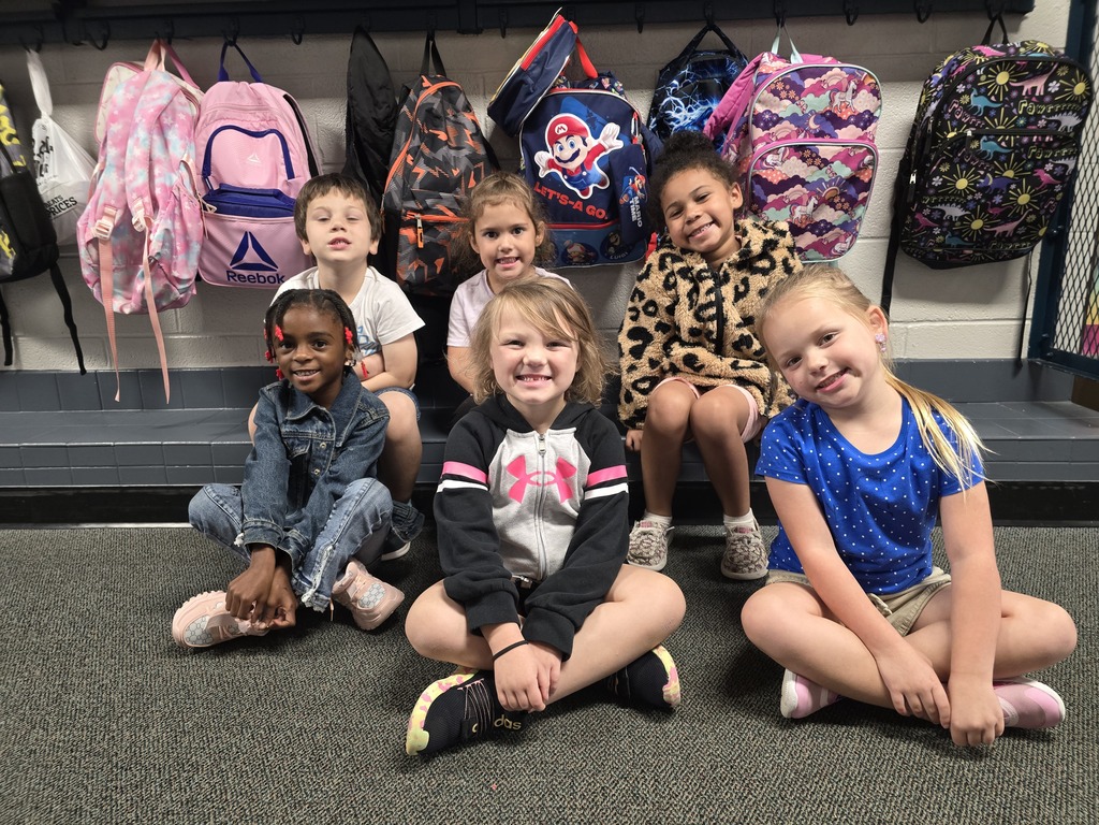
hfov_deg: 73.9
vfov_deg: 58.9
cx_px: 550
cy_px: 412
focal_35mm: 23
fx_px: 730
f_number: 1.7
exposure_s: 1/60
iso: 500
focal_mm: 6.3
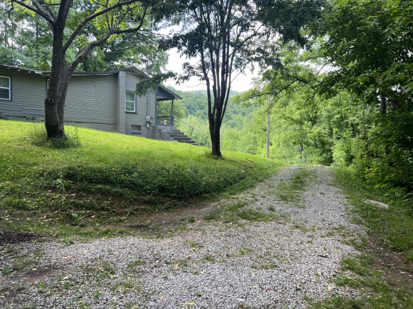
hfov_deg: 67.3
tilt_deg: -2.8
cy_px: 154
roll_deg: -0.3
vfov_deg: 53.0
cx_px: 206
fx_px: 310
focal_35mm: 26
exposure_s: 1/304
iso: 50
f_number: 1.5
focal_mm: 5.7
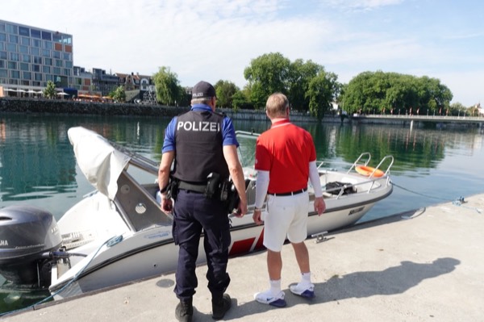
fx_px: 322
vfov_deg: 53.1
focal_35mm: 24
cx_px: 242
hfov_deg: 73.8
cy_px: 161
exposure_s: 1/500
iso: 800
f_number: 4
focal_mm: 9.4
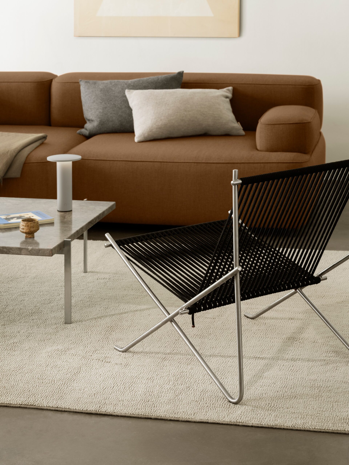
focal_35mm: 87
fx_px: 1170
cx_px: 174
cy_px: 232
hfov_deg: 17.0
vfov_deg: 22.5
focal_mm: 110
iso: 400
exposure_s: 1/4
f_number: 11
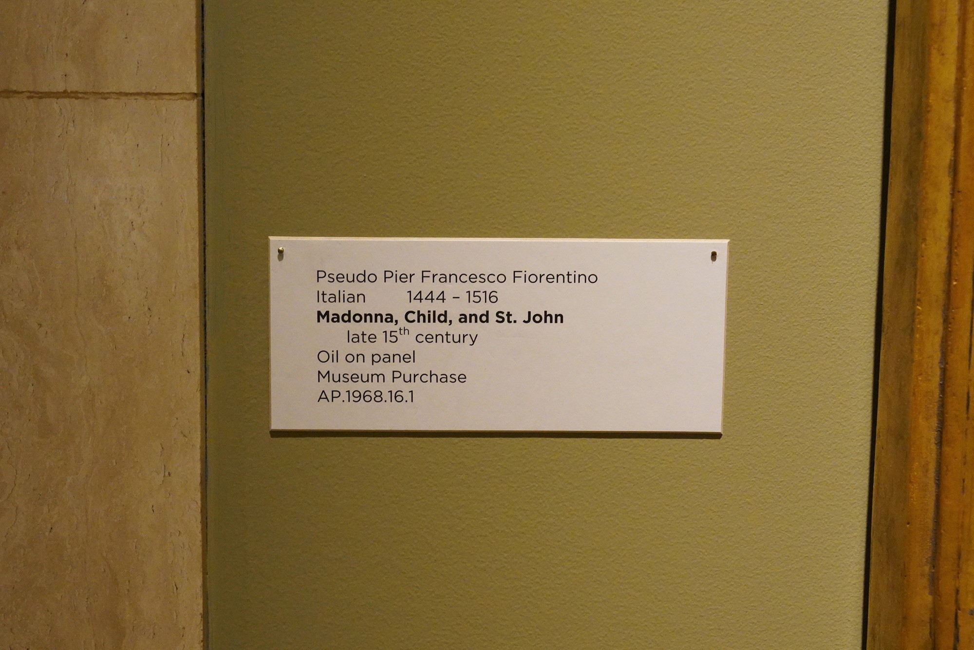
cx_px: 487
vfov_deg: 28.1
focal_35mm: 48
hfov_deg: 41.1
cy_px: 325
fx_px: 1299
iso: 10000
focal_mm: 48
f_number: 7.1
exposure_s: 1/80
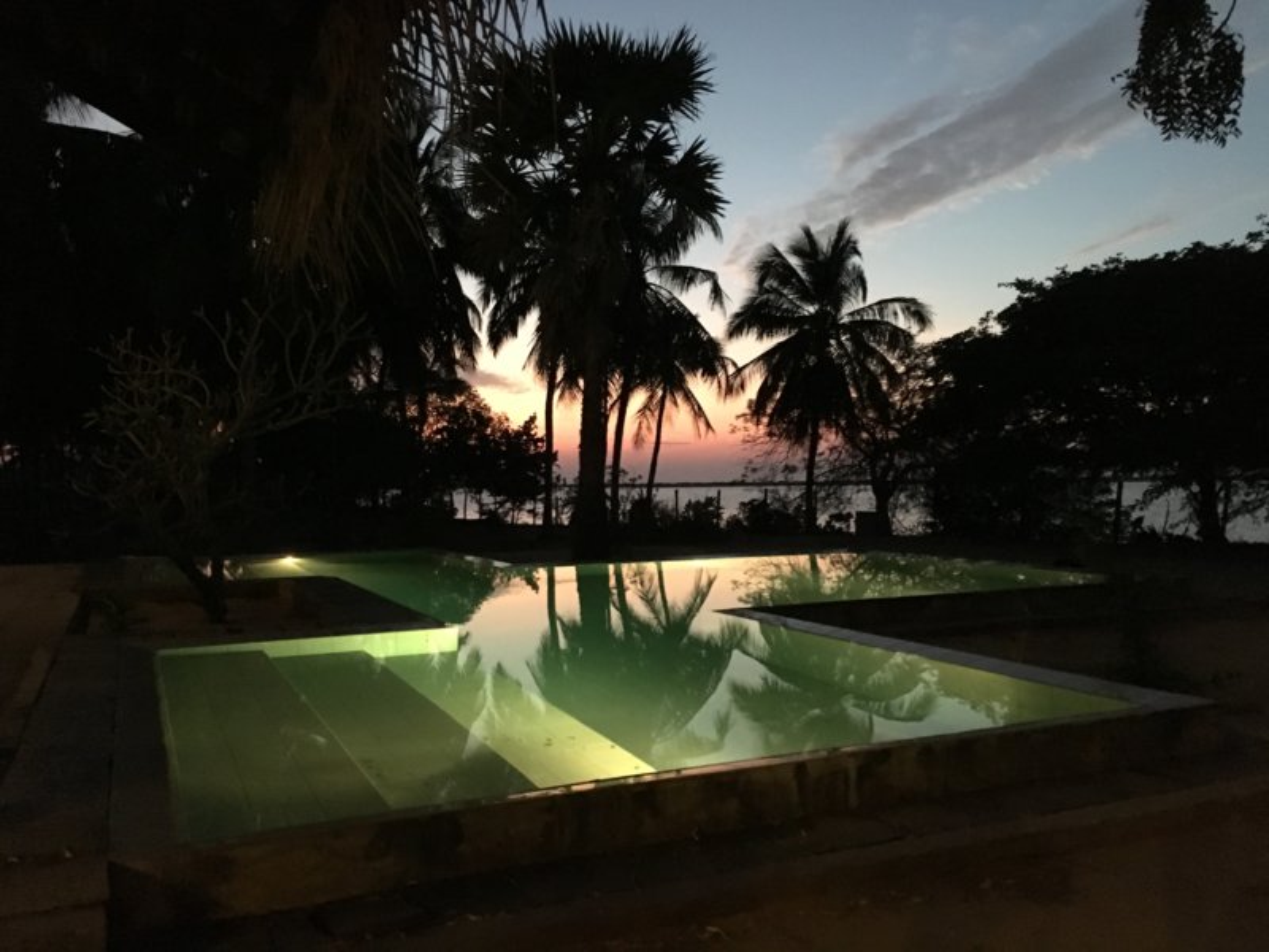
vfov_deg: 48.2
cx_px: 634
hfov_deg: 61.7
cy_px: 476
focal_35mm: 29
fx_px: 1063
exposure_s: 1/17
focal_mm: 4.15
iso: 1000
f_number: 2.2
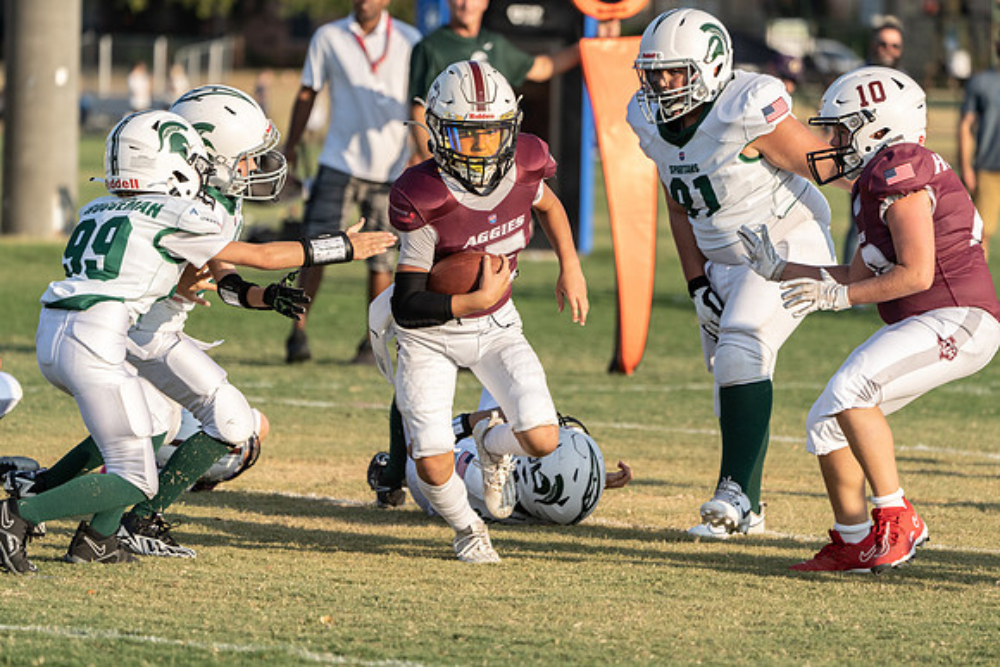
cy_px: 334
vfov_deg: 5.1
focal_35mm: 268
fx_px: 7446
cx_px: 500
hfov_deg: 7.7
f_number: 5.6
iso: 400
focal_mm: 268
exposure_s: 1/1250
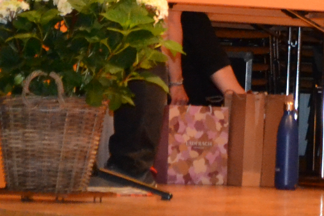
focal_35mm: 333
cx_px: 169
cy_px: -202
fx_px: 2997
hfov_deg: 6.2
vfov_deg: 4.1
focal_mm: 55
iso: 3200
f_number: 5.6
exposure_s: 1/60
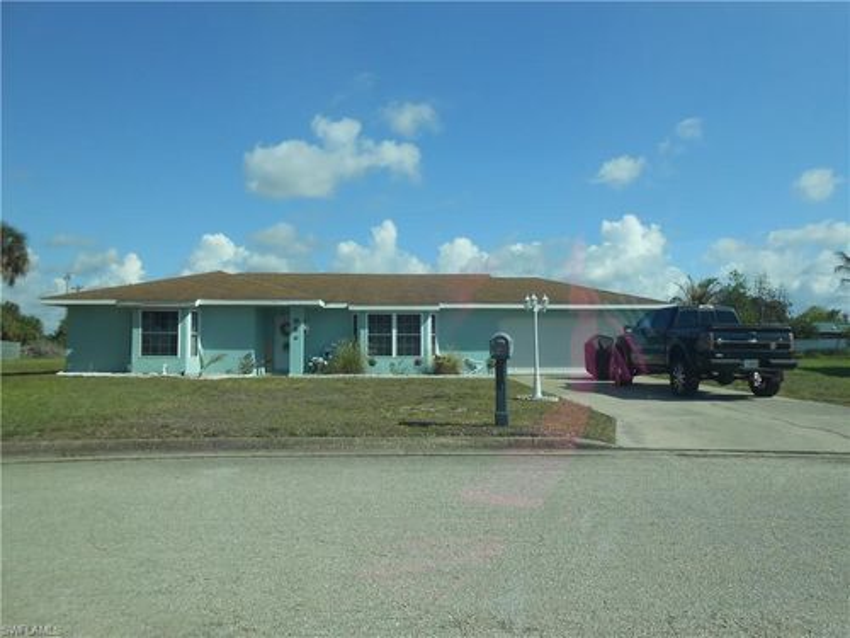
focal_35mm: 26
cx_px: 425
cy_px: 319
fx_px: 638
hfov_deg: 67.3
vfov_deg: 53.1
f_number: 3.5
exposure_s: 1/320
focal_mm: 4.6
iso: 80
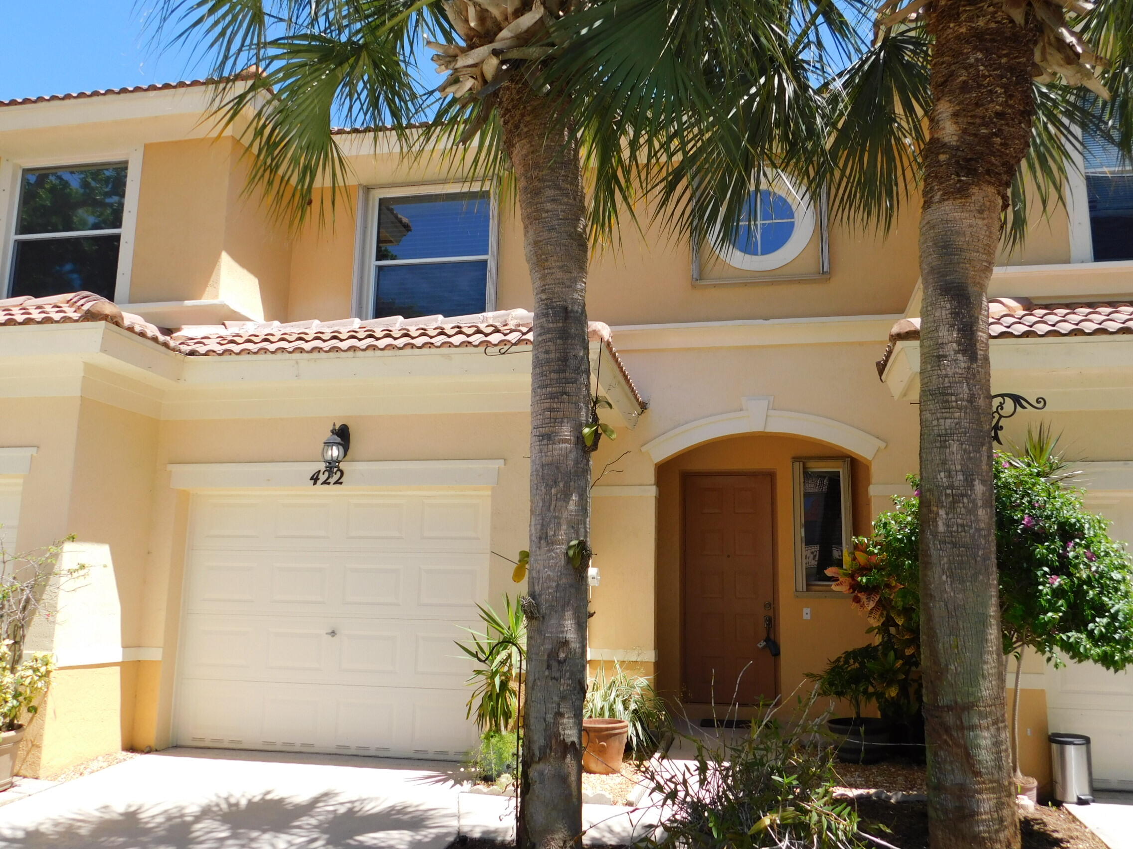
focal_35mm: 30
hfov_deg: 60.0
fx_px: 982
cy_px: 424
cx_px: 566
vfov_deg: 46.8
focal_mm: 5.3
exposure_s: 1/800
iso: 125
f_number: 3.2
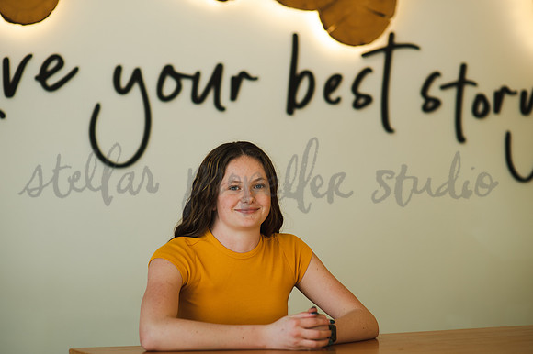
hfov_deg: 23.9
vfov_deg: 16.1
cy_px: 177
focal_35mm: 85
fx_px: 1258
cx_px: 266
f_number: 2.2
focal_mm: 85
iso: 200
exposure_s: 1/200
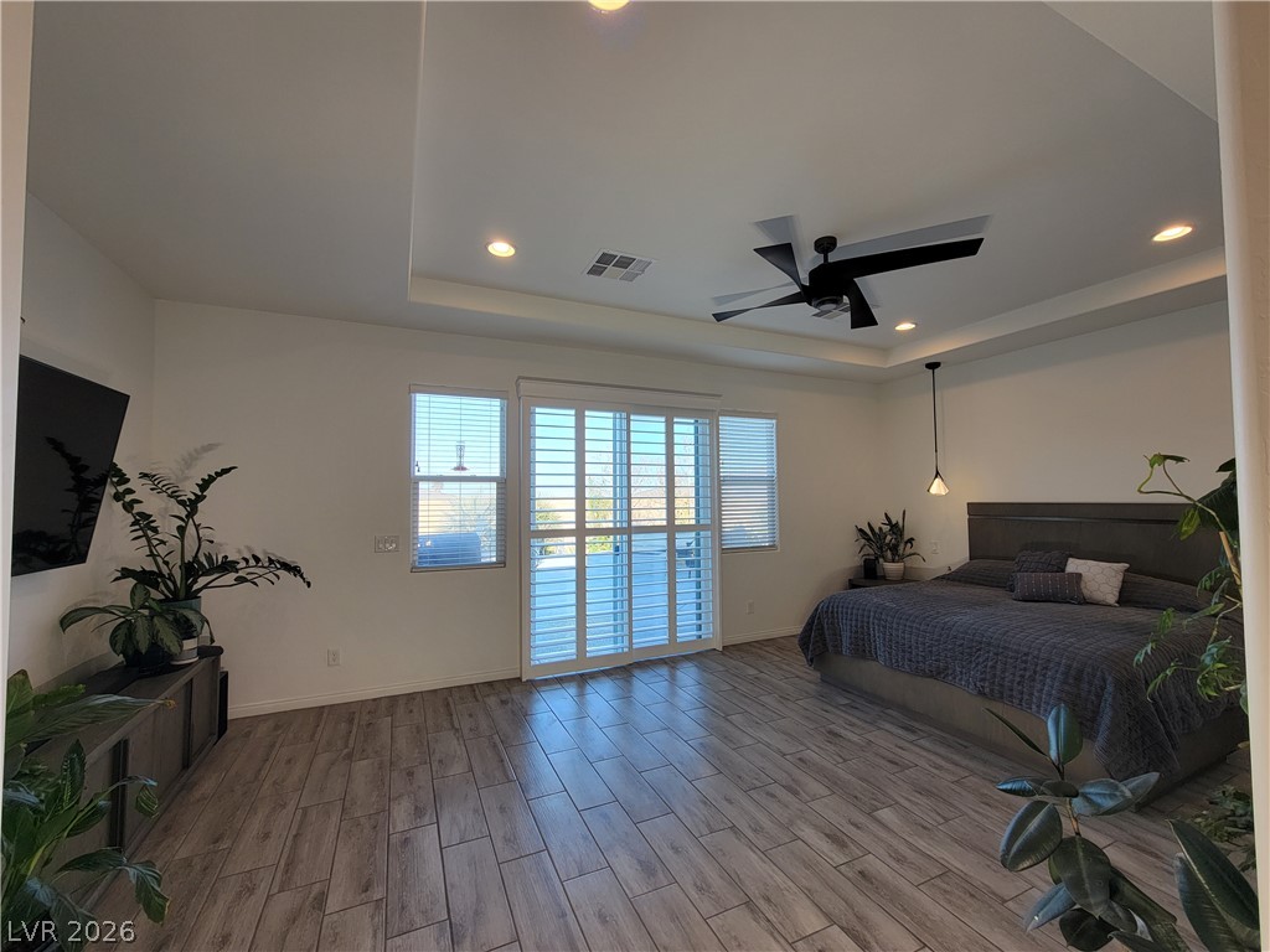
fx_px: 477
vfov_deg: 89.9
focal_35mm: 13
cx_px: 635
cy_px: 476
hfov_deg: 106.2
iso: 64
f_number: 2.2
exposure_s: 1/120
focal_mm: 2.2
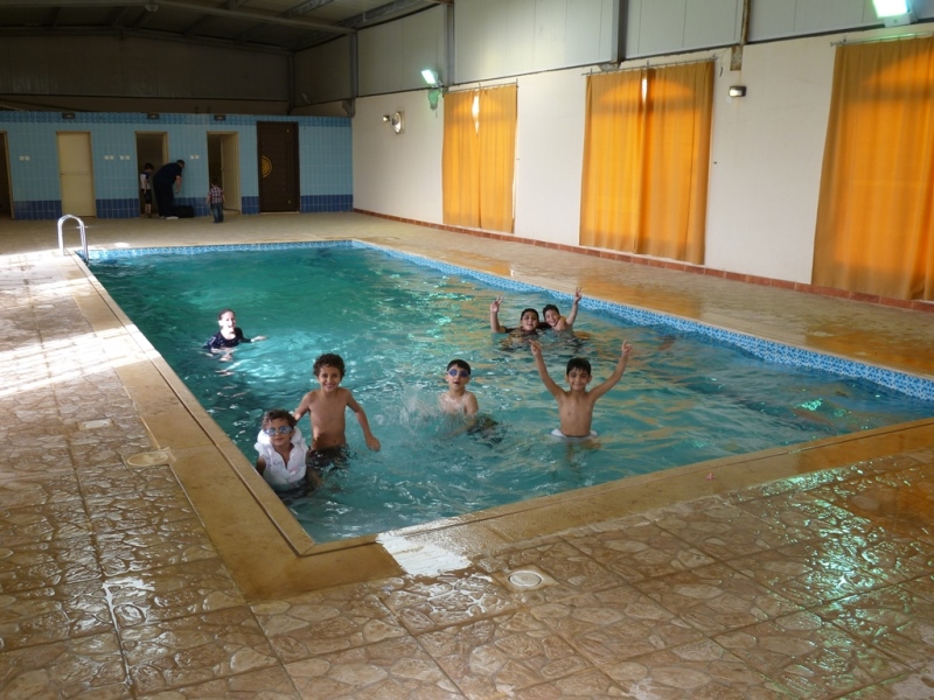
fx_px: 917
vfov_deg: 41.8
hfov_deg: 54.0
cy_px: 350
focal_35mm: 34
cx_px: 467
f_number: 3
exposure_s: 1/50
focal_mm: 6.1
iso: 100
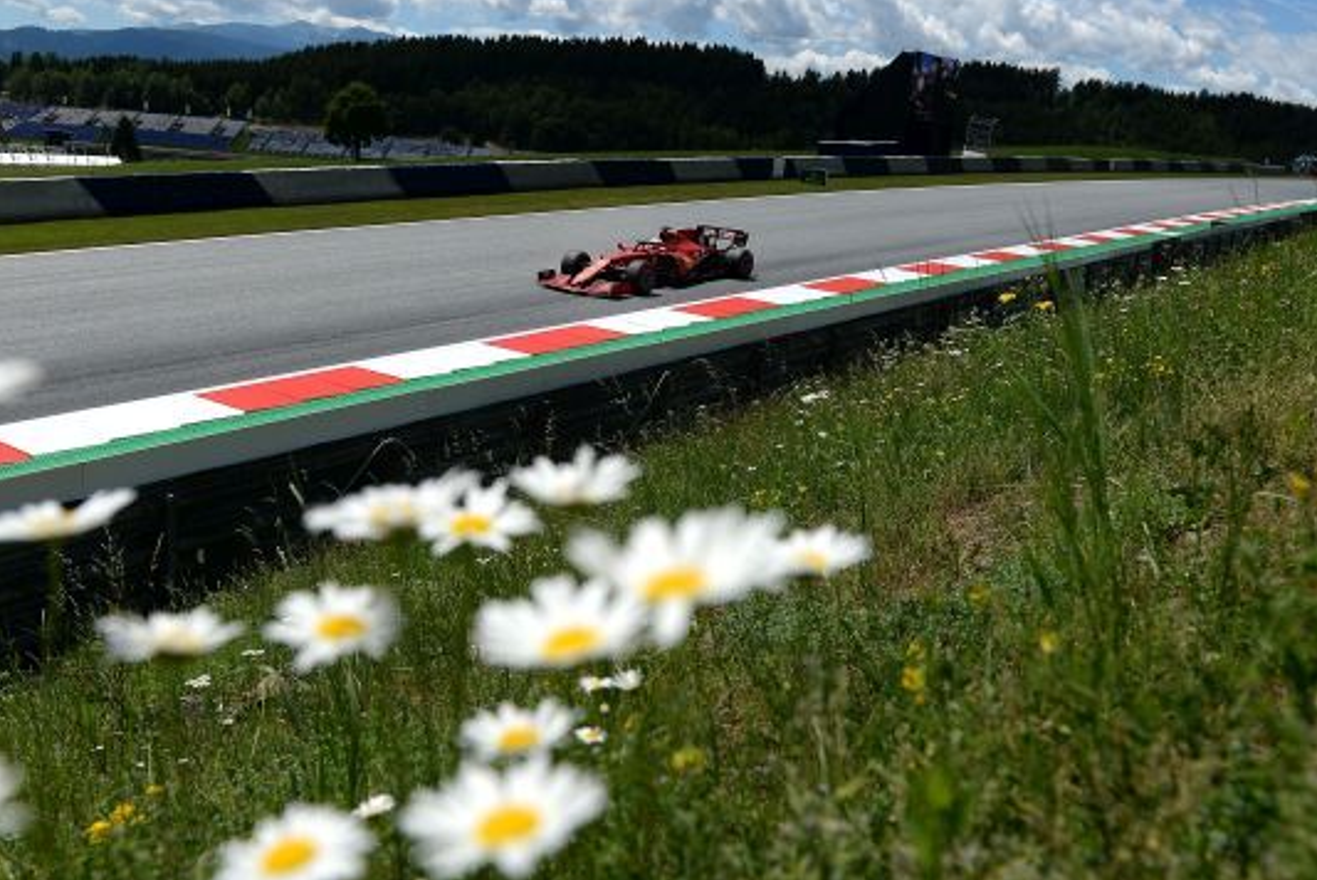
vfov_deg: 47.9
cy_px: 408
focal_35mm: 27
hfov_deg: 67.3
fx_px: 988
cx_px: 677
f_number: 4
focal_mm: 24
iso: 100
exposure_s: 1/1600
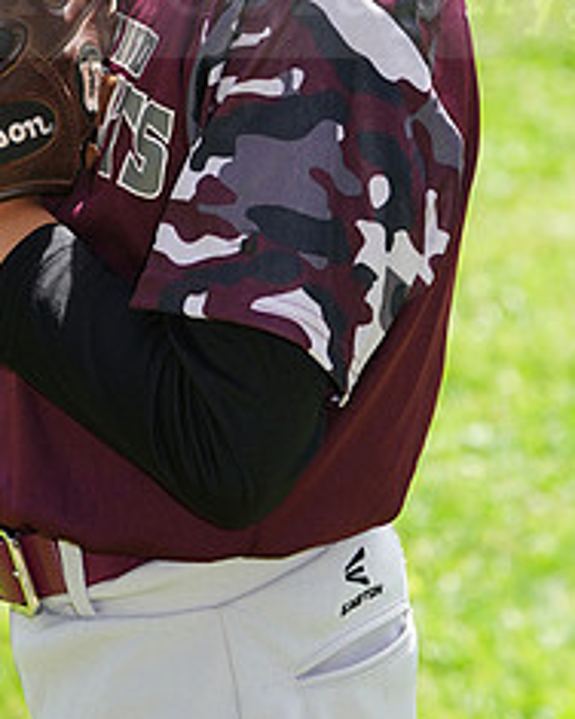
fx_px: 9849
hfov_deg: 3.3
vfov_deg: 4.2
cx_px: 171
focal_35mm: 463
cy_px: -40
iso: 200
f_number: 8
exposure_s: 1/200
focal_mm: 200
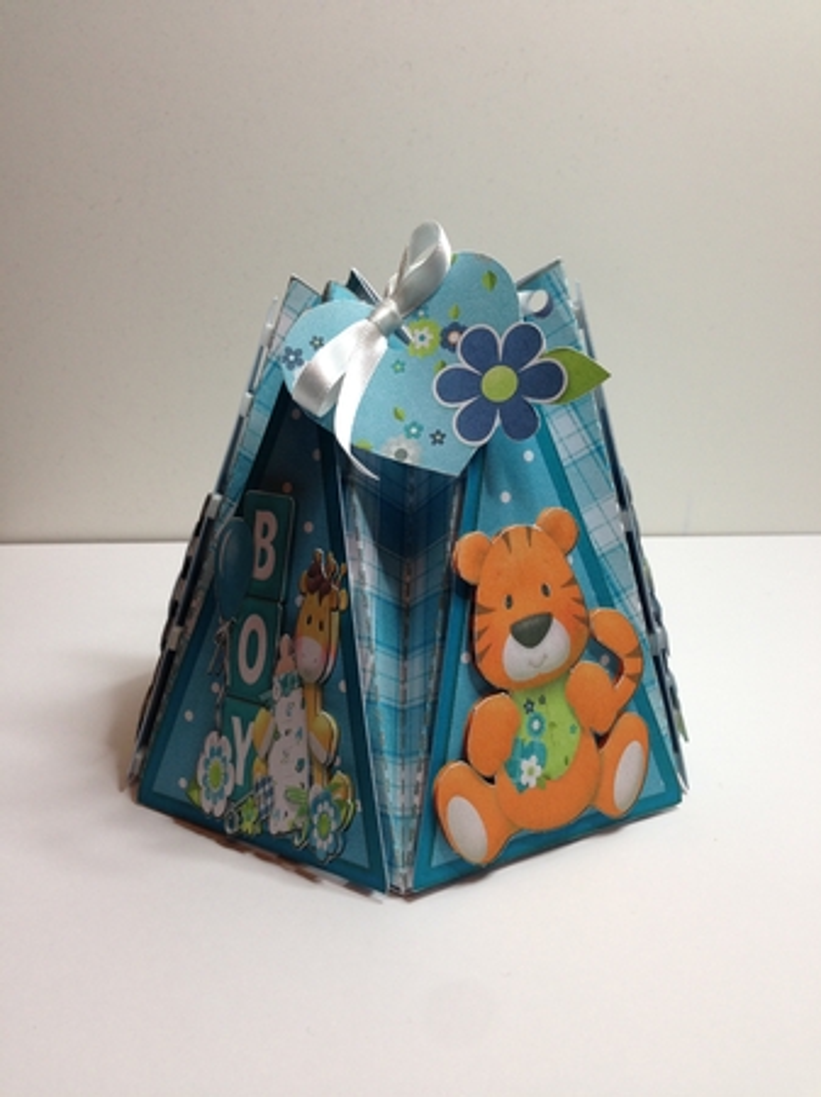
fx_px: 1045
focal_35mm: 33
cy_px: 548
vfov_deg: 55.4
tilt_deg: -17.8
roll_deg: -1.2
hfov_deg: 42.9
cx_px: 410
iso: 50
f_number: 2.4
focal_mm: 4.12
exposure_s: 1/30
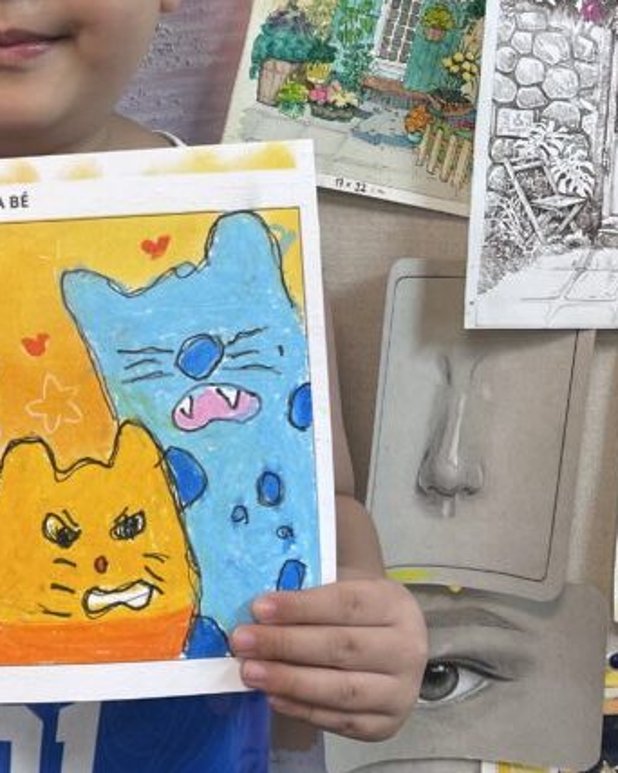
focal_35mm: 57
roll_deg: -2.8
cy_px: 233
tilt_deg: -11.1
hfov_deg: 25.4
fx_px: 1304
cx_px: 5
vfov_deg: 32.6
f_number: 1.6
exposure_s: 1/100
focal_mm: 5.1
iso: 100
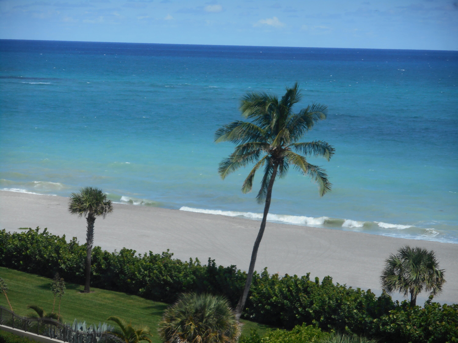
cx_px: 229
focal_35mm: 153
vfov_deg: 9.7
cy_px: 172
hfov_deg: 12.9
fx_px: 2024
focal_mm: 27.4
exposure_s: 1/320
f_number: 6.2
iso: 80
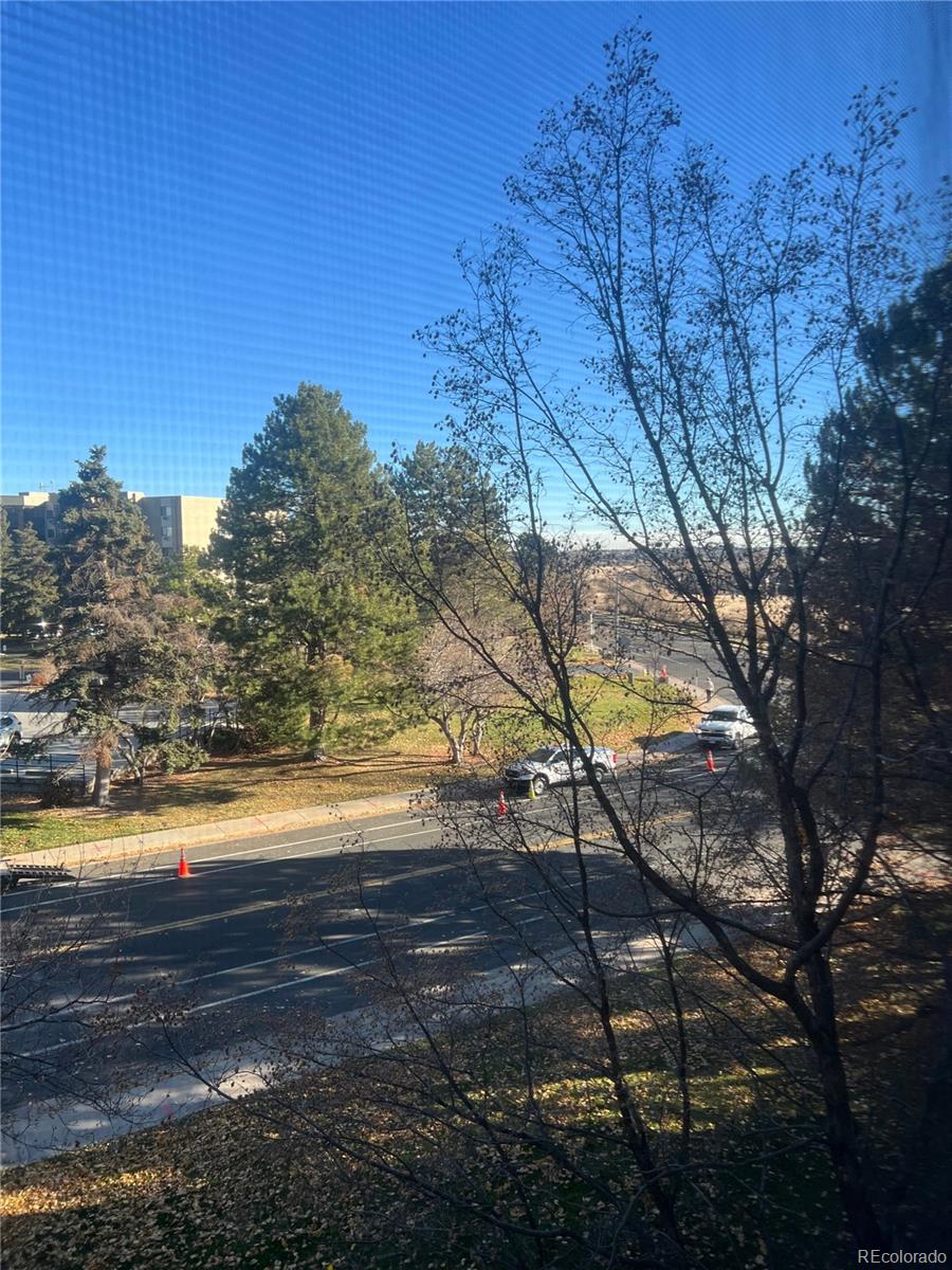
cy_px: 635
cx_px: 476
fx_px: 953
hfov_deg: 53.1
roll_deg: +0.5
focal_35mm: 26
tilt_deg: -4.3
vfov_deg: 67.3
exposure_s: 1/982
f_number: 1.5
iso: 50
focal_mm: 5.7
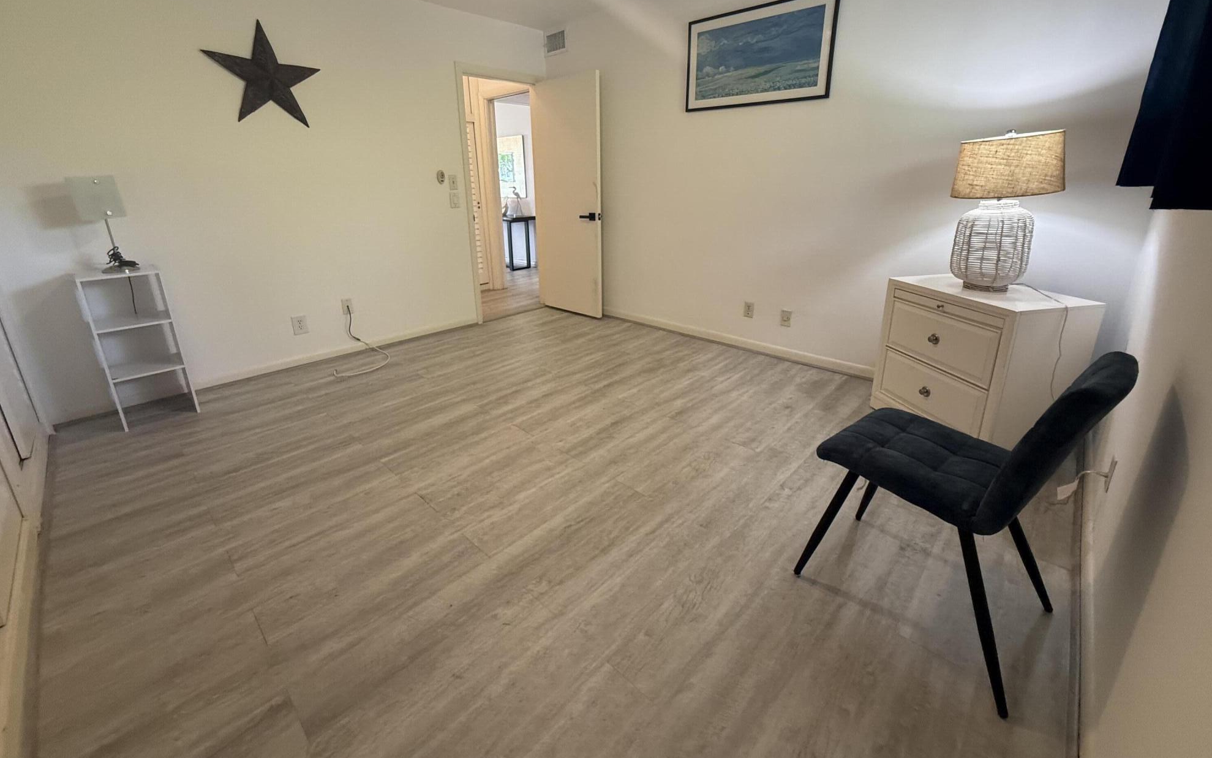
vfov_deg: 74.3
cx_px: 600
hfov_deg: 101.5
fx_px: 495
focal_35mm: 15
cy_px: 323
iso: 250
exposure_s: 1/60
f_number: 2.2
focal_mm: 2.22
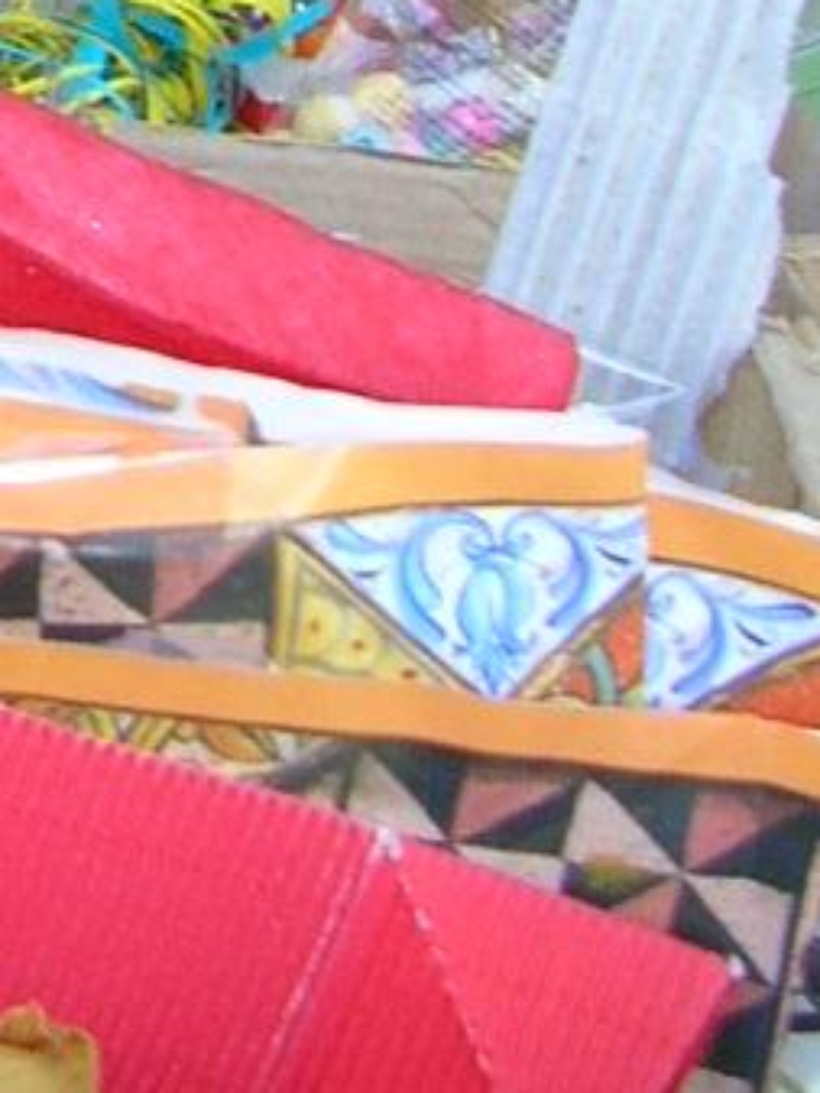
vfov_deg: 11.4
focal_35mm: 166
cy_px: -607
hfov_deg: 8.4
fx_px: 5240
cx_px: -908
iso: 50
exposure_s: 1/74
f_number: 2.8
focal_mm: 5.8
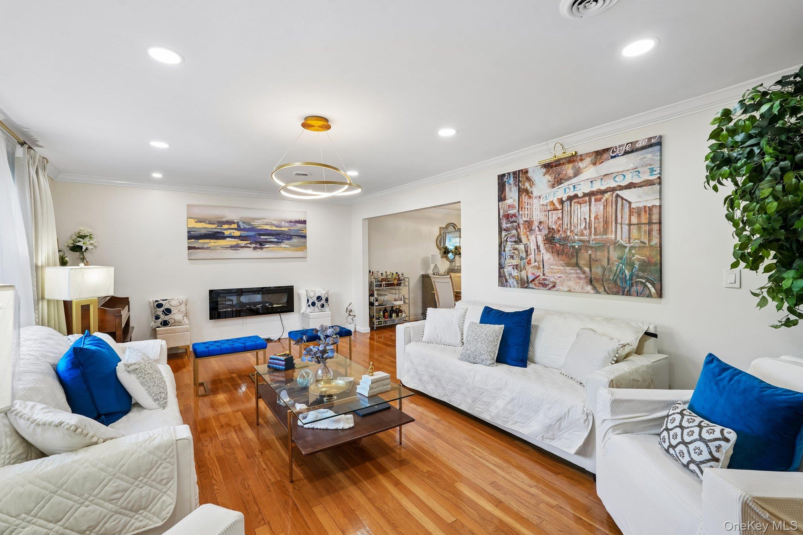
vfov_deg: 73.7
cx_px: 402
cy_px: 268
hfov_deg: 96.7
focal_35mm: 16
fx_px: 357
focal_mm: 16
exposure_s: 1/25
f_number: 8
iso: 400
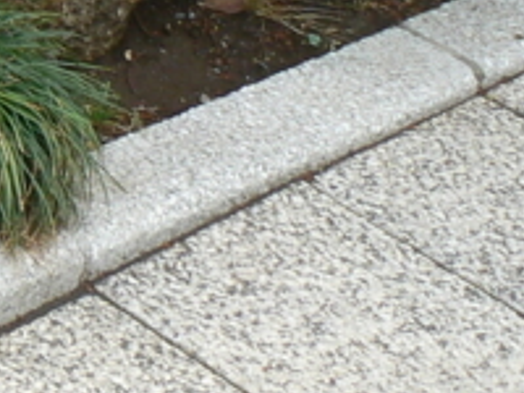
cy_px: -385
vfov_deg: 7.7
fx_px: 2785
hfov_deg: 9.5
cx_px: -755
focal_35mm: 184
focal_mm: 6
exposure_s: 1/160
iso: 80
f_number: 5.6
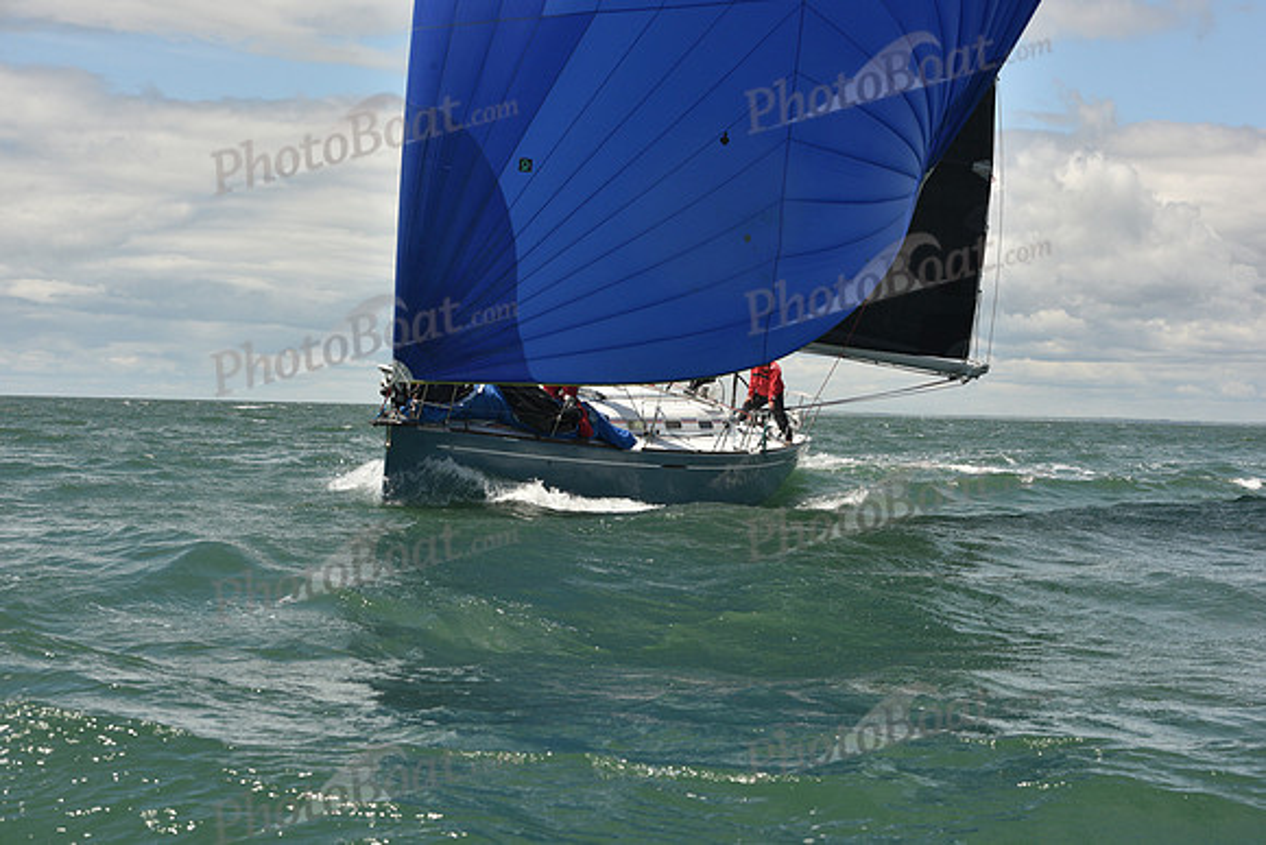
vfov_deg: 19.5
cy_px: 422
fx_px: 2462
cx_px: 633
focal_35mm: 70
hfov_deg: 28.8
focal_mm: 70
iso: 320
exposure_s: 1/800
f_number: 11
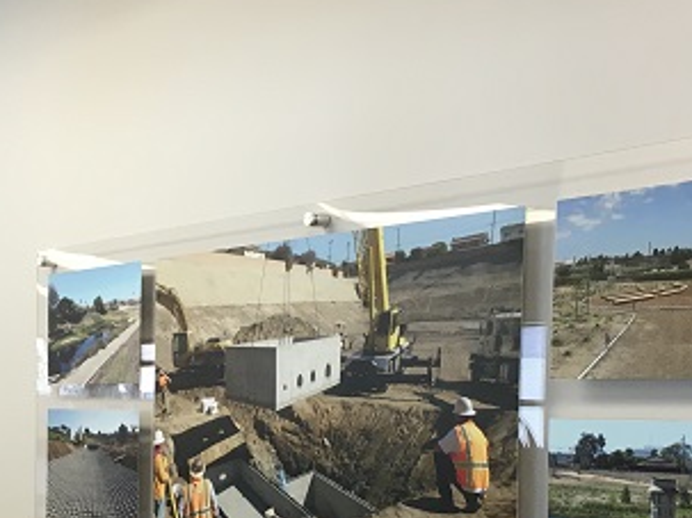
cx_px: 201
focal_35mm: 67
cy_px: 458
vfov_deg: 21.5
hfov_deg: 28.7
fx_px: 1339
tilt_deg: -1.9
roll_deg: -0.4
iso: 50
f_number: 2.2
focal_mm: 4.15
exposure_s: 1/30
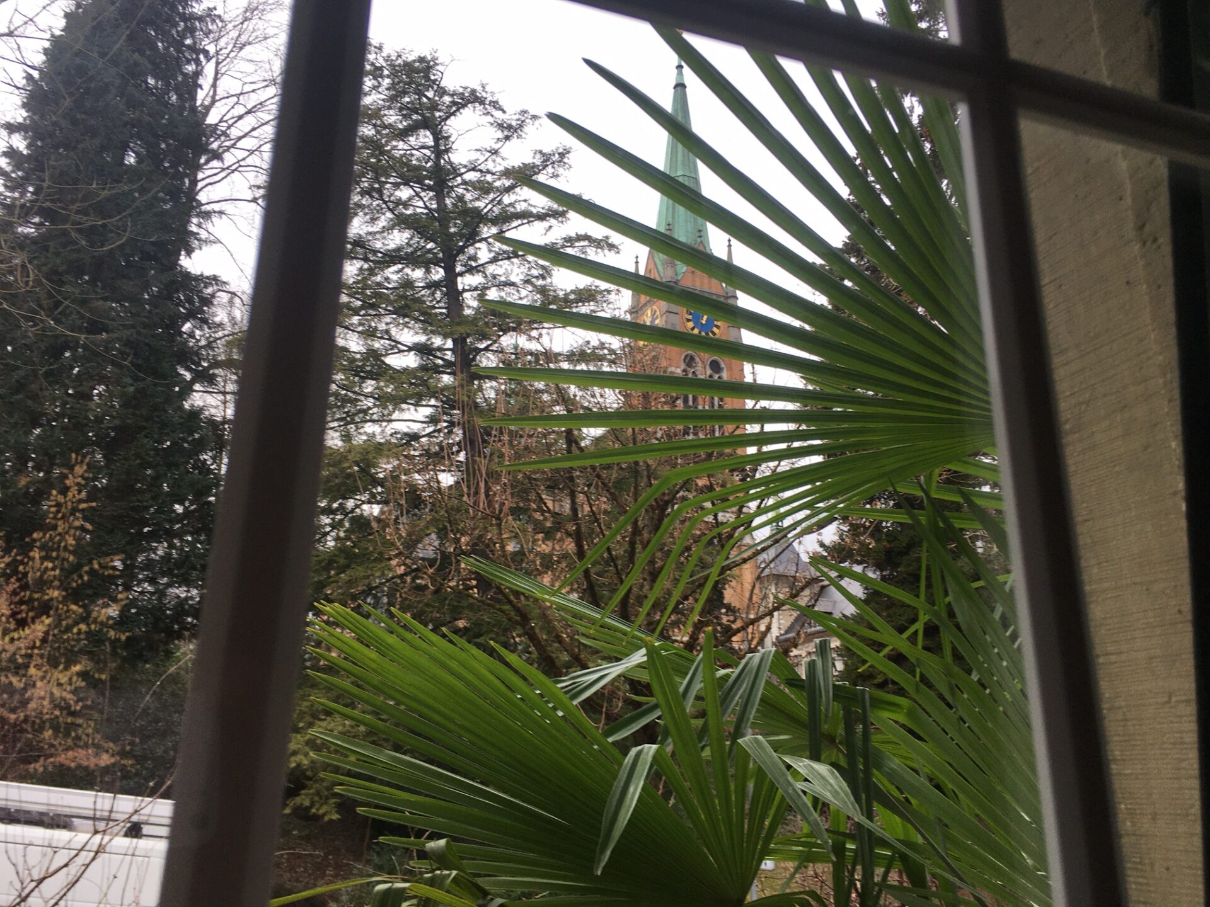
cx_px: 605
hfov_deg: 61.7
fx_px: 1014
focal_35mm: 29
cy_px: 454
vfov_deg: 48.2
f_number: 2.2
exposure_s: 1/229
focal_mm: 4.15
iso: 25
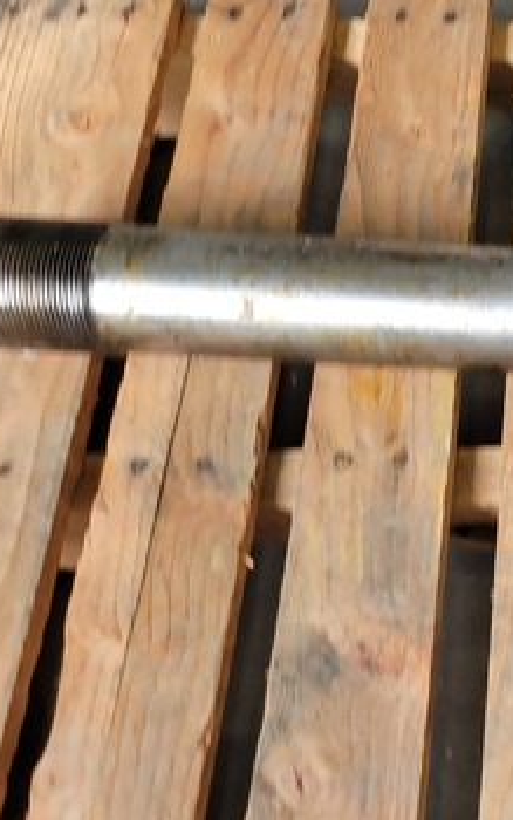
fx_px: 1408
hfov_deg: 17.9
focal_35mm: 63
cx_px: 827
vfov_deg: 32.5
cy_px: 438
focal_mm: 5.4
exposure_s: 1/120
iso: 50
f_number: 1.8
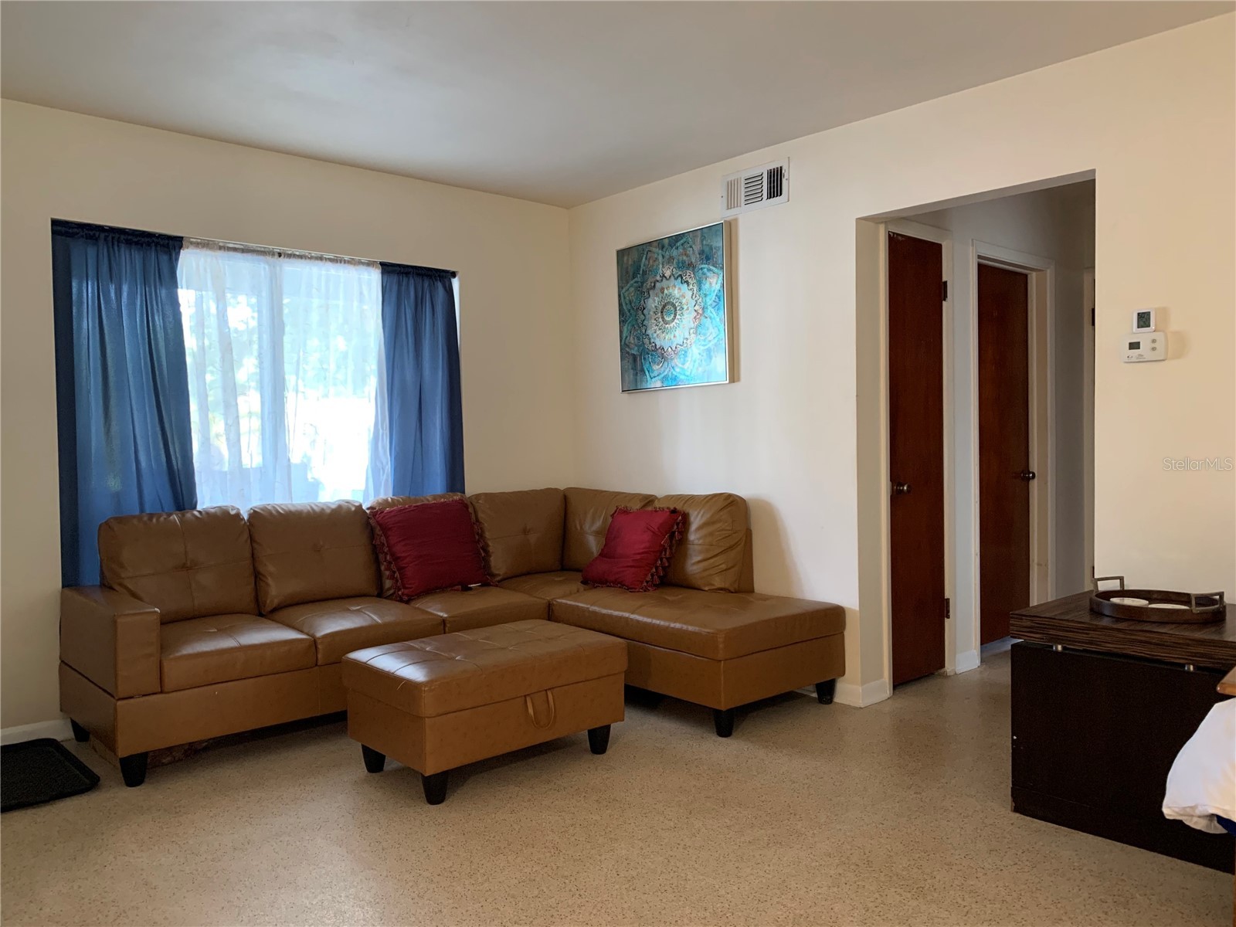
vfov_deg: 53.1
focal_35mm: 26
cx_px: 618
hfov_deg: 67.3
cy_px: 464
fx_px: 928
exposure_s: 1/40
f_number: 1.8
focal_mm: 4.2
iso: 320
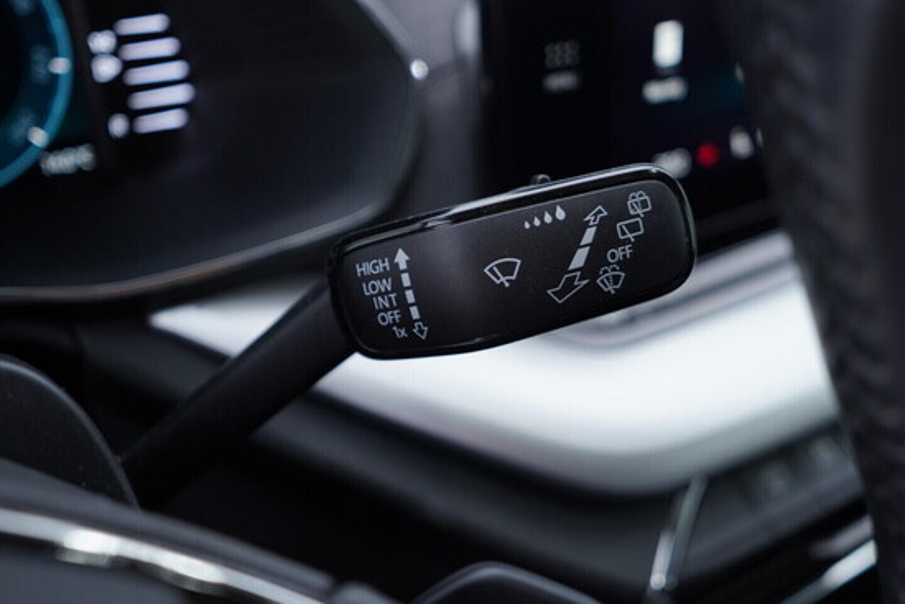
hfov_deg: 53.1
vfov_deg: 36.9
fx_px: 905
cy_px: 302
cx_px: 452
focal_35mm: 36
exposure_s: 1/40
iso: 125
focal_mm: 24
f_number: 2.8
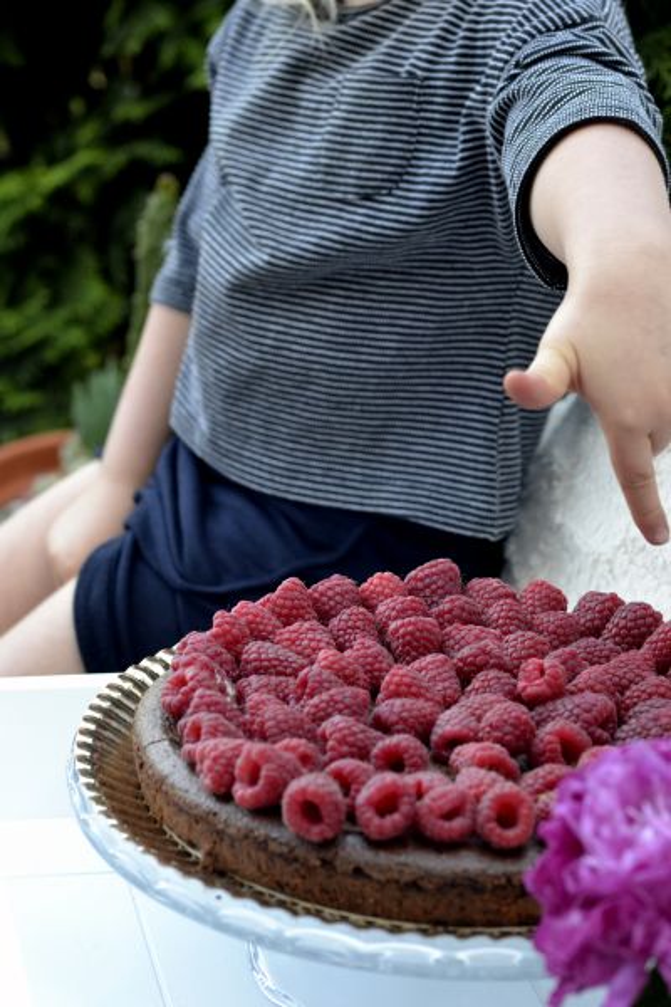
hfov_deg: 18.2
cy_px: 504
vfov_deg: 27.0
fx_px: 2097
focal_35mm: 75
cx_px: 336
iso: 400
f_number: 5
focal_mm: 50
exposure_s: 1/100
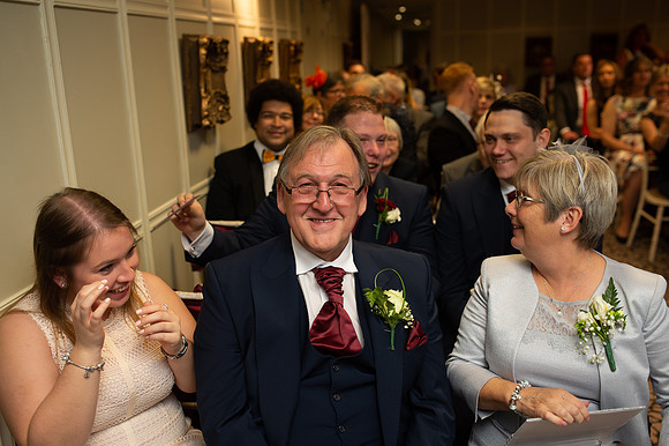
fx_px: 650
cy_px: 223
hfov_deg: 54.5
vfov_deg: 37.8
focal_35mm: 35
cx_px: 334
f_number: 3.2
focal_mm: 35
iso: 400
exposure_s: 1/100
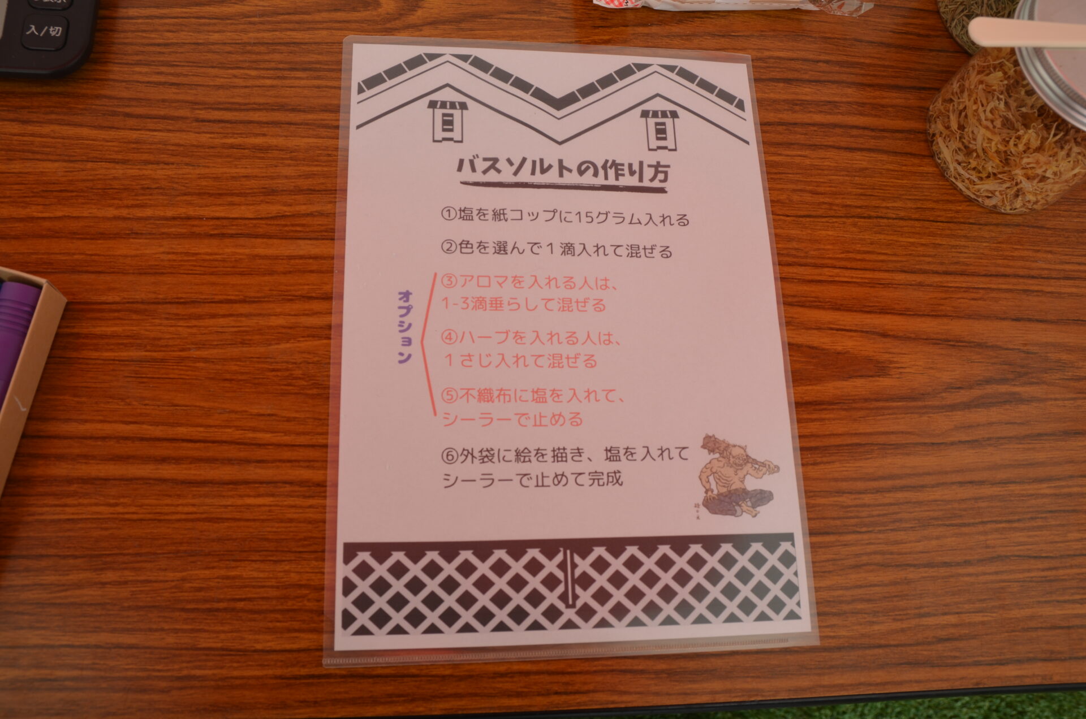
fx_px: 903
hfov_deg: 62.0
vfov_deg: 43.4
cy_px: 360
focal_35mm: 30
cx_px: 543
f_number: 7.1
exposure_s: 1/200
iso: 200
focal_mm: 20
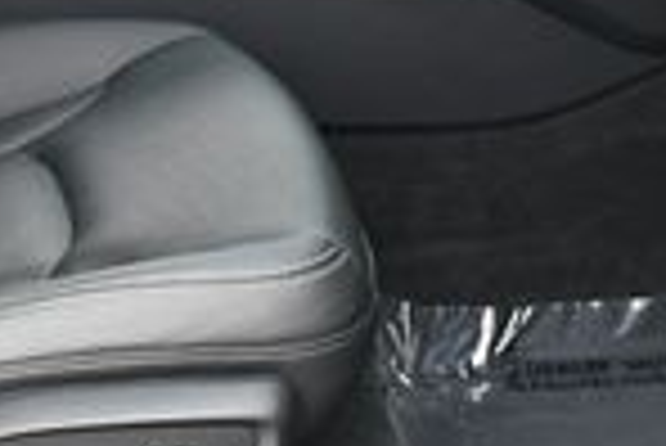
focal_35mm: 156
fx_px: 2889
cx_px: 135
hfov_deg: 13.1
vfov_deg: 8.7
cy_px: -41
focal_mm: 18
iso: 400
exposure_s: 1/250
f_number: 5
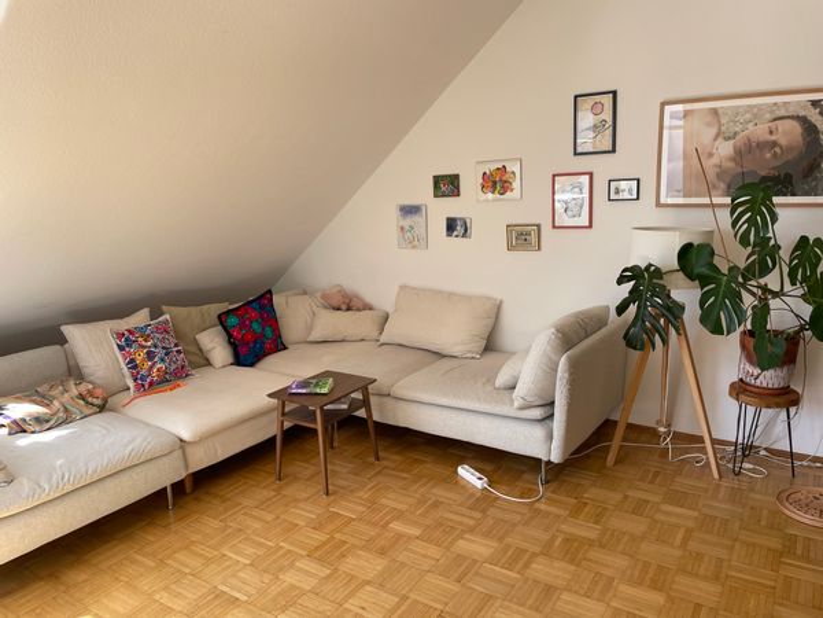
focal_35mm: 26
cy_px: 309
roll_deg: +2.3
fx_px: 618
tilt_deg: -9.5
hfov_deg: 67.3
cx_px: 412
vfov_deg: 53.1
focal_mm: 4.2
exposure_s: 1/121
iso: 40
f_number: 1.6
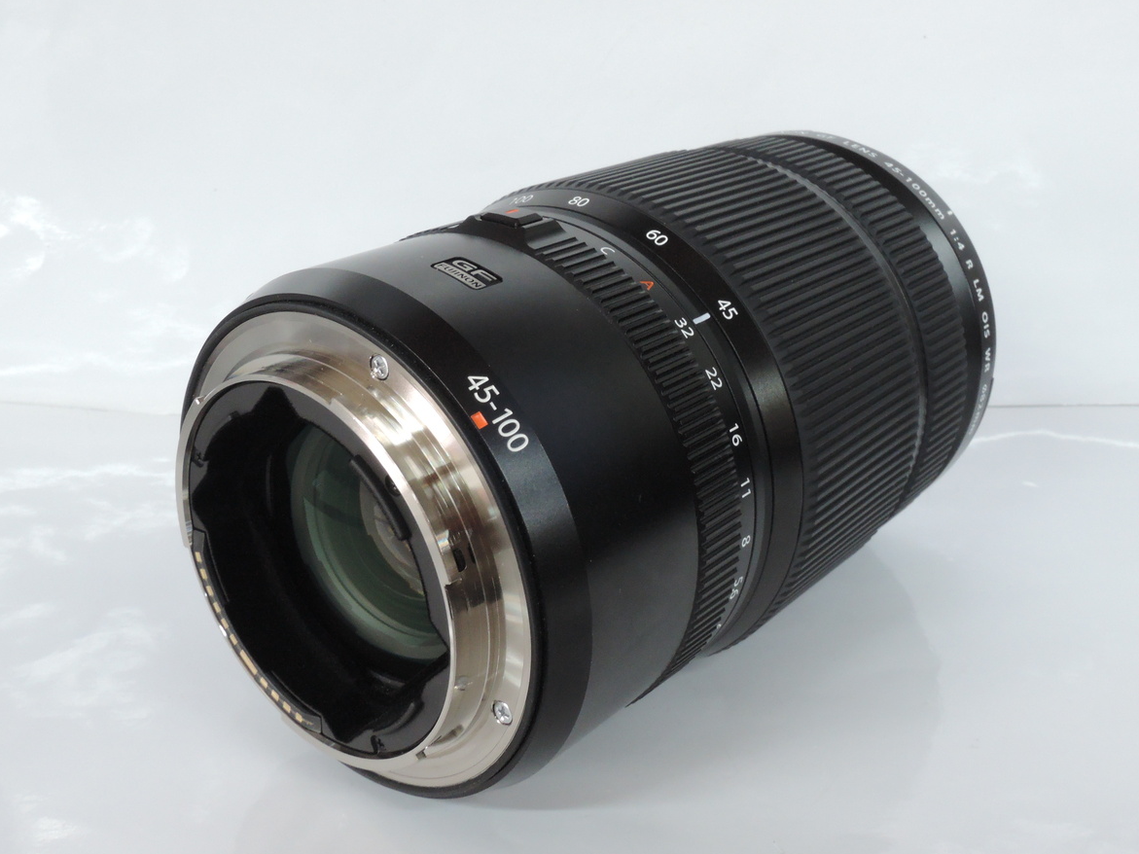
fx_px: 1349
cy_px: 435
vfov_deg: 35.1
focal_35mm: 41
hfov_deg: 45.8
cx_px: 562
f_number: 8
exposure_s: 1/20
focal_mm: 8.6
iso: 800
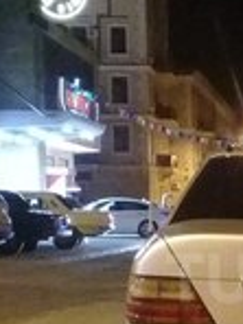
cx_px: 335
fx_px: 973
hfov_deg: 13.6
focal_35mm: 104
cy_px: 278
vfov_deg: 18.6
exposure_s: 1/17
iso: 800
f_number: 2.2
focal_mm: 3.3
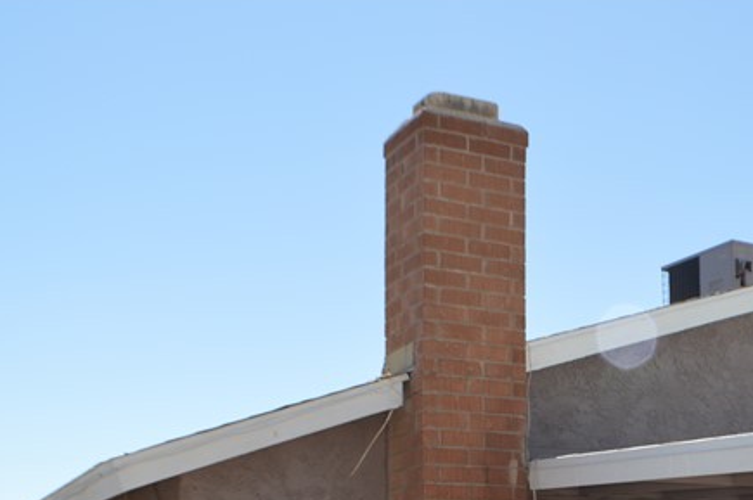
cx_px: 683
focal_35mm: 75
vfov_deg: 17.3
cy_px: 606
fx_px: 1567
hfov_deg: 26.1
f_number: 6.3
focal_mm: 20
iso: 100
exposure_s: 1/200
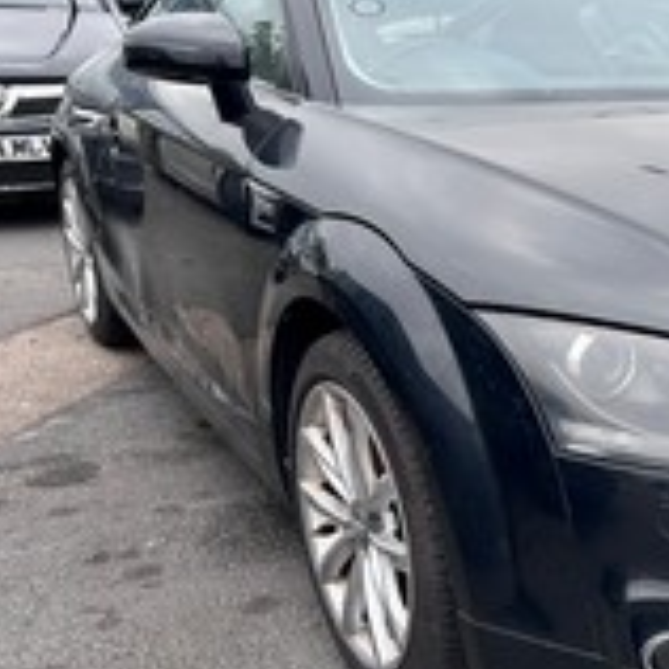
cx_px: 711
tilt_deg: -16.5
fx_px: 1115
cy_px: 373
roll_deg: -3.4
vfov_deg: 33.4
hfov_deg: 30.4
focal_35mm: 51
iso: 50
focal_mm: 5.7
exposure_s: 1/775
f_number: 1.5
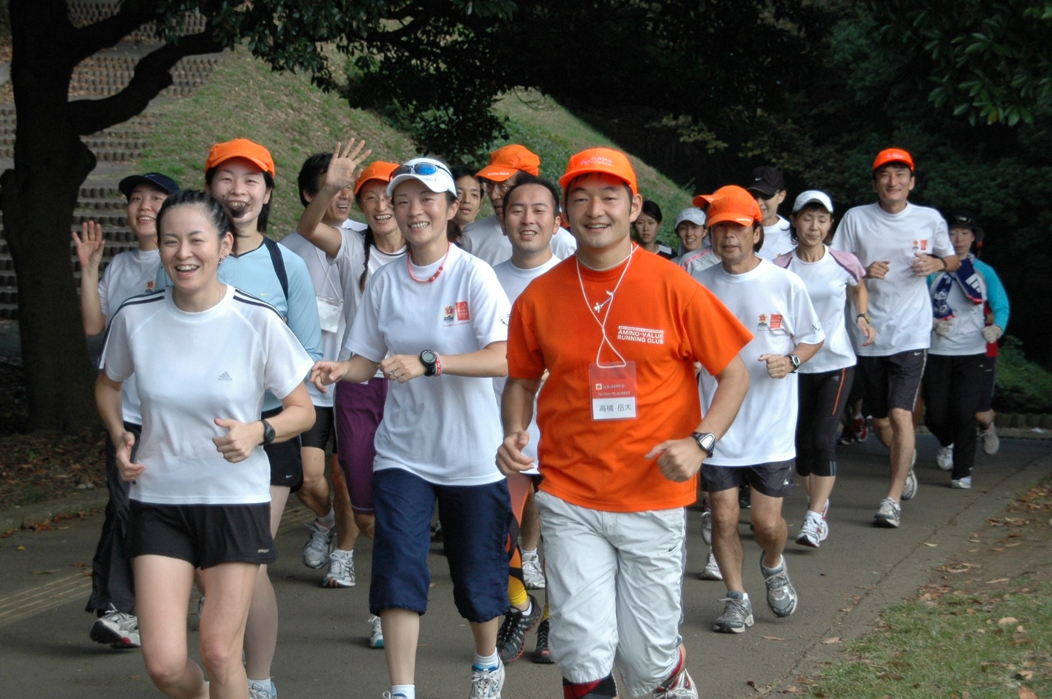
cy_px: 350
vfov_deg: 16.5
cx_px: 526
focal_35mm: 82
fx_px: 2408
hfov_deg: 24.6
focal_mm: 55
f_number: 5.3
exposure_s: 1/800
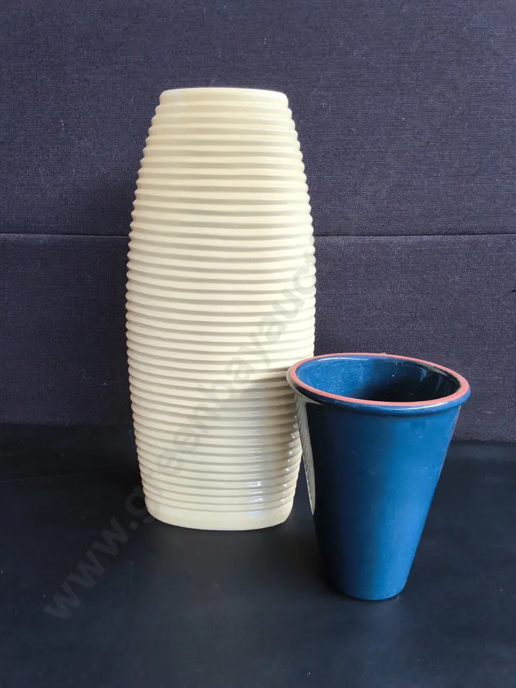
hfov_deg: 51.4
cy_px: 344
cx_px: 258
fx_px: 537
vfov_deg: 65.3
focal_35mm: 27
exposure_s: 1/100
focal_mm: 2.87
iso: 100
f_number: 2
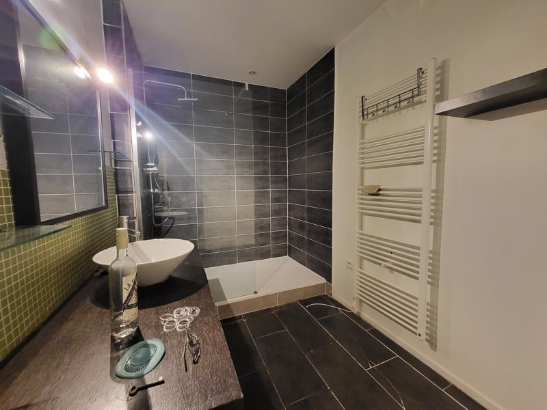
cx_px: 274
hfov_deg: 106.2
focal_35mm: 13
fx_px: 205
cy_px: 205
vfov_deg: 89.9
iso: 640
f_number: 2.2
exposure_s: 1/33
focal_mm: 1.74
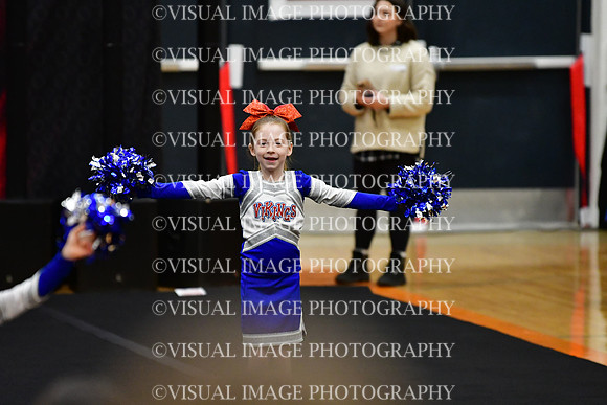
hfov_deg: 6.9
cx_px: 304
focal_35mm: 300
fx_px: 5059
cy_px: 202
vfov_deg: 4.6
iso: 4000
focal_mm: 200
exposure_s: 1/800
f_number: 2.8
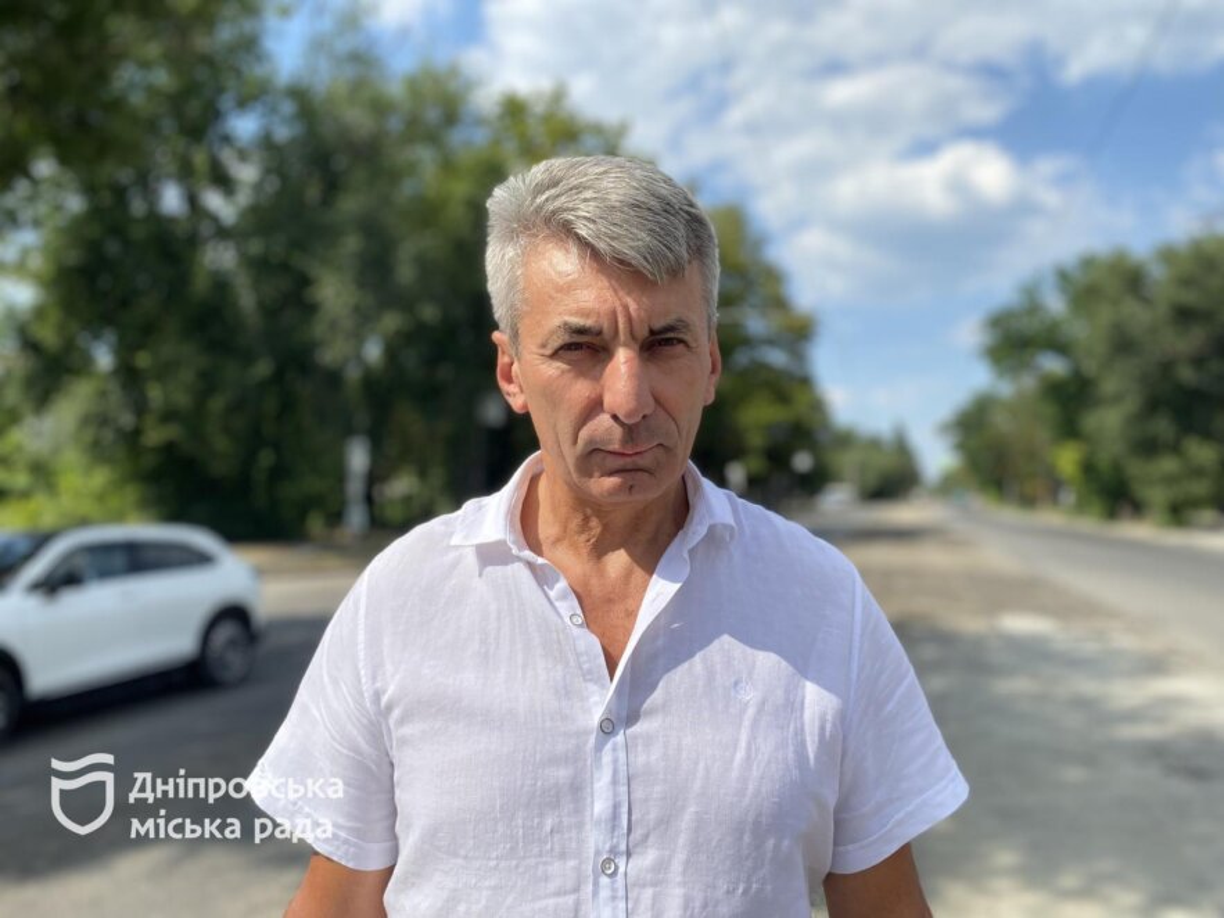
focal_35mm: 26
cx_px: 612
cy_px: 459
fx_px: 919
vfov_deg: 53.1
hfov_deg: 67.3
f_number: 1.8
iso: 32
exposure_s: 1/3125
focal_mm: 4.25
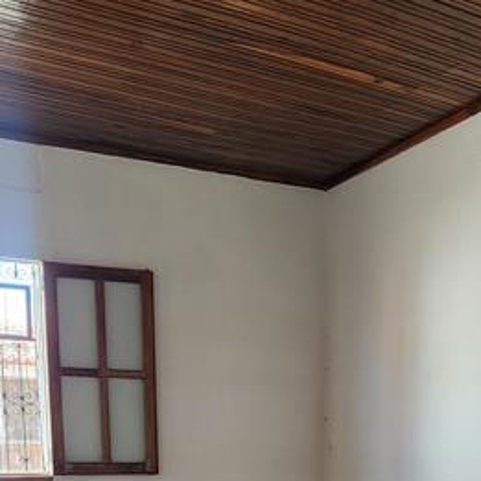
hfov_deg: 37.0
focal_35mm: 45
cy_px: 547
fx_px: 707
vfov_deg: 32.4
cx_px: 339
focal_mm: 2.2
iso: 125
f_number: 2.2
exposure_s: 1/60
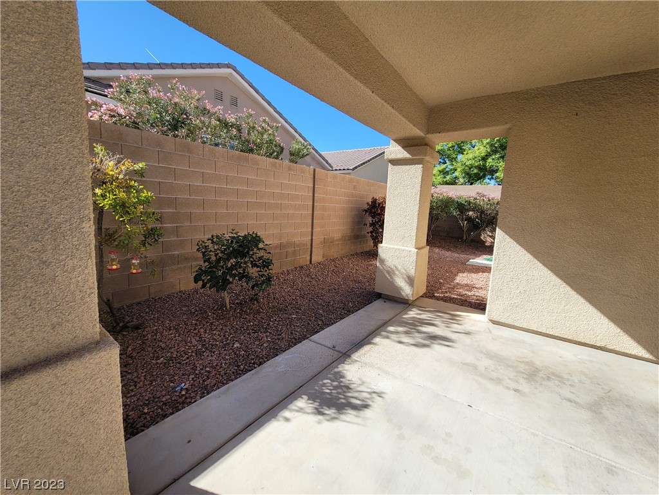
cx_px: 330
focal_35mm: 13
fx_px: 247
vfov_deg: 89.9
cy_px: 248
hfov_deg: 106.2
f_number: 2.2
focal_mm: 2.2
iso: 64
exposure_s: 1/1081
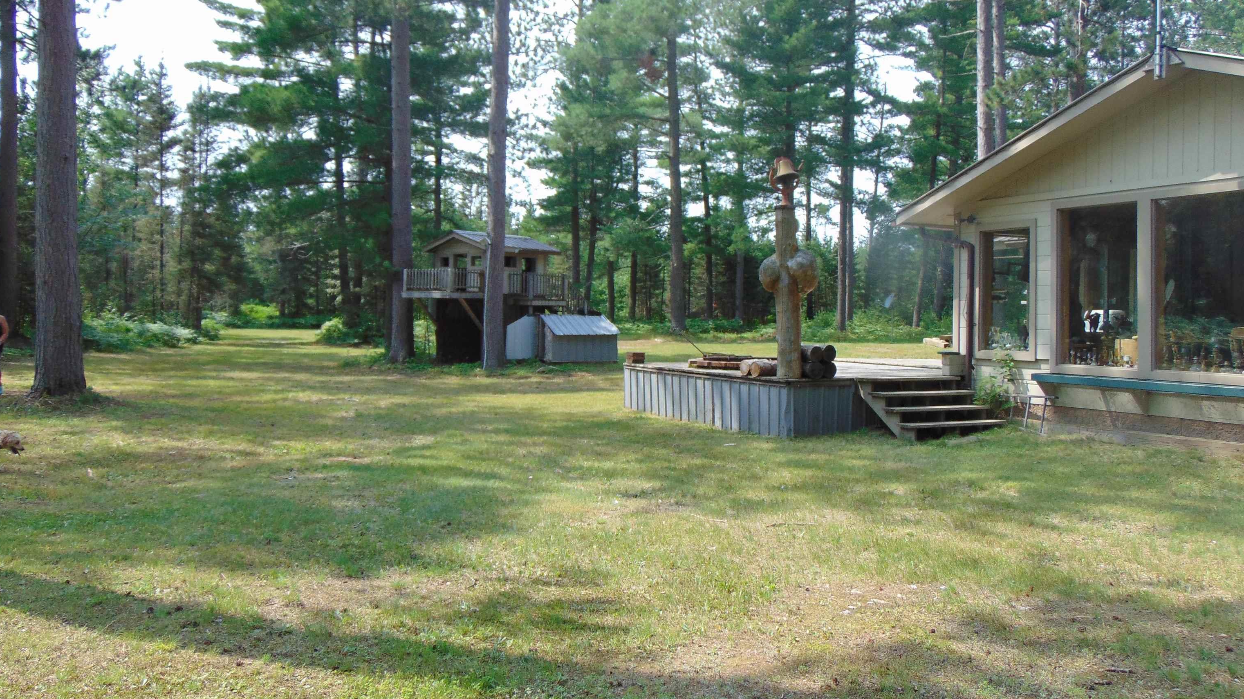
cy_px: 300
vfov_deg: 35.6
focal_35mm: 33
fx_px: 1088
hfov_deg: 59.5
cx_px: 623
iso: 80
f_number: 3.1
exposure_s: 1/500
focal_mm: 5.4
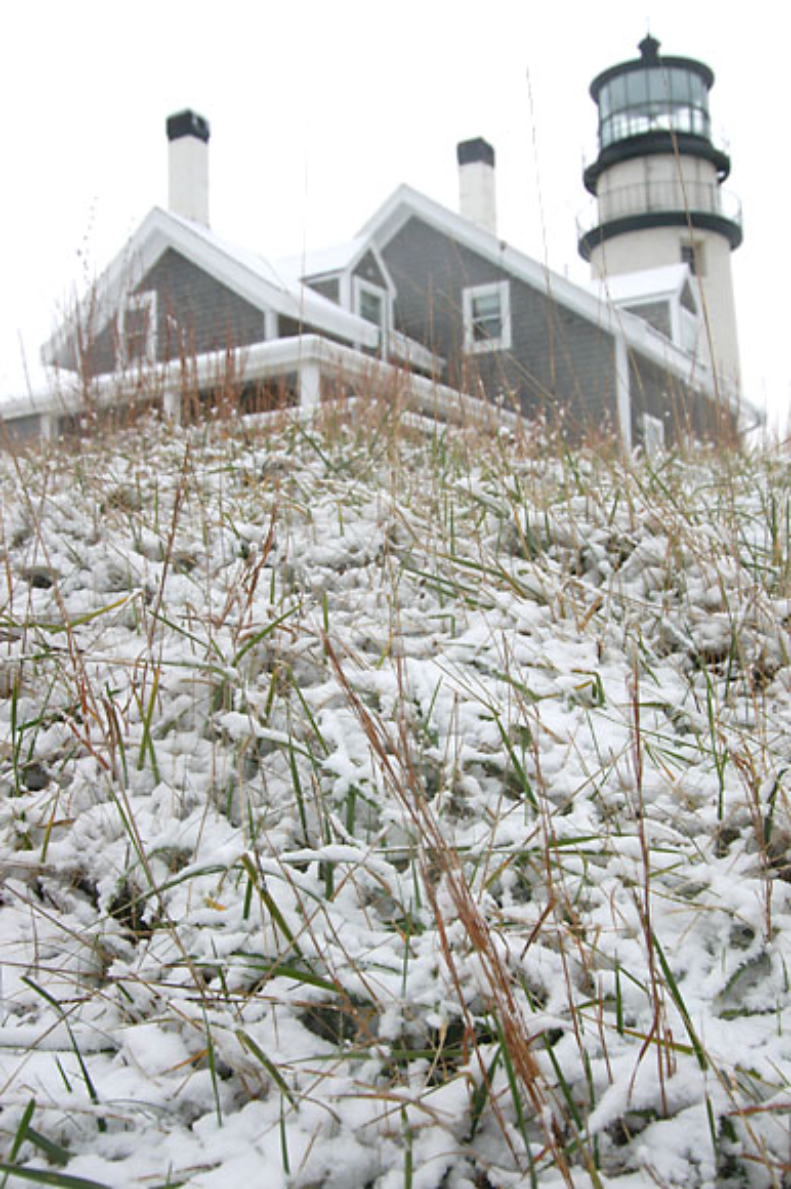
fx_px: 1188
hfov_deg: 36.8
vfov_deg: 53.2
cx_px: 396
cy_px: 594
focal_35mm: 36
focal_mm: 24
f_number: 5
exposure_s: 1/250
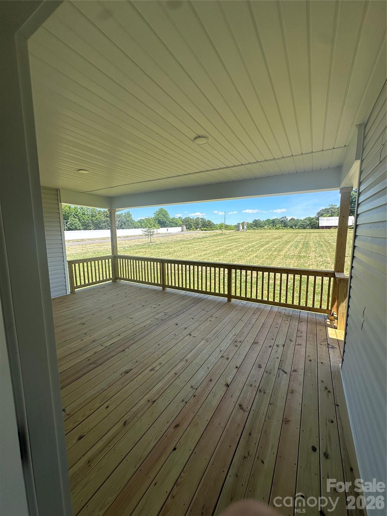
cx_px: 194
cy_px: 258
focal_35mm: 14
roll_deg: +0.3
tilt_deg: -6.6
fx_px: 209
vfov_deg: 102.1
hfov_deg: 85.7
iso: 40
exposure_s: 1/924
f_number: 2.2
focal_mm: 2.22
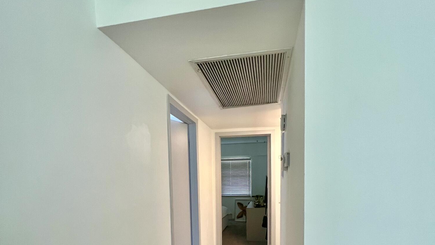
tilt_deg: -0.7
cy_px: 192
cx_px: 217
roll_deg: +2.0
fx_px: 219
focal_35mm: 19
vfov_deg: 54.8
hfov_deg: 89.6
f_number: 1.8
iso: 250
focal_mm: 1.57
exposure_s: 1/60
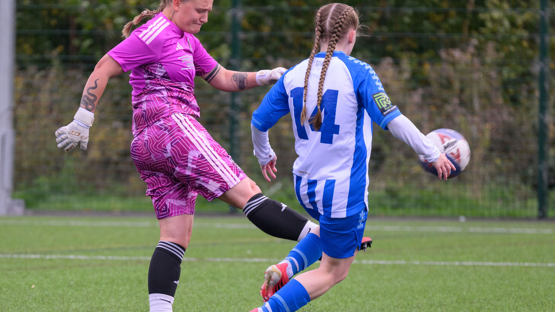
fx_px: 9492
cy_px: 276
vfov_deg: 1.9
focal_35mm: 645
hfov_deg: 3.3
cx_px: 178
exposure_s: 1/1250
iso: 1400
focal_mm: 350
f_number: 5.3
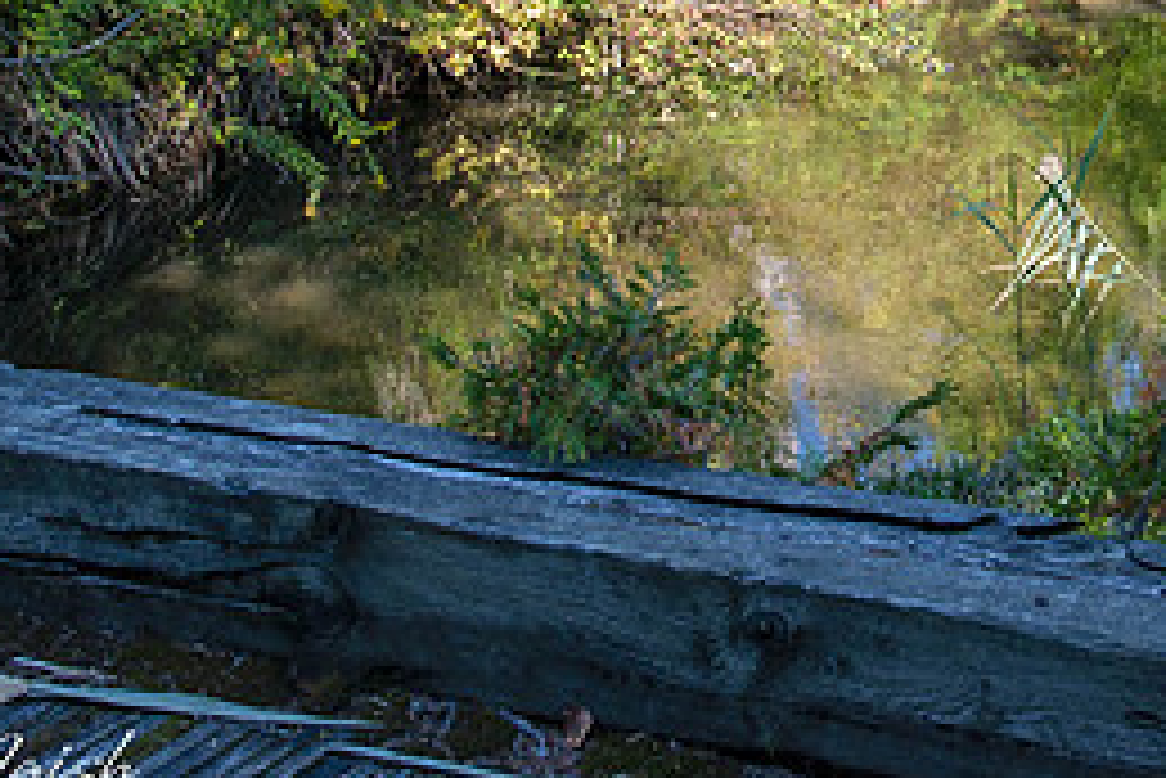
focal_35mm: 74
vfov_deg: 17.9
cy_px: -25
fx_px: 2398
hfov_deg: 26.7
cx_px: 954
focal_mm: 22
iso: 560
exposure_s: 1/200
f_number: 9
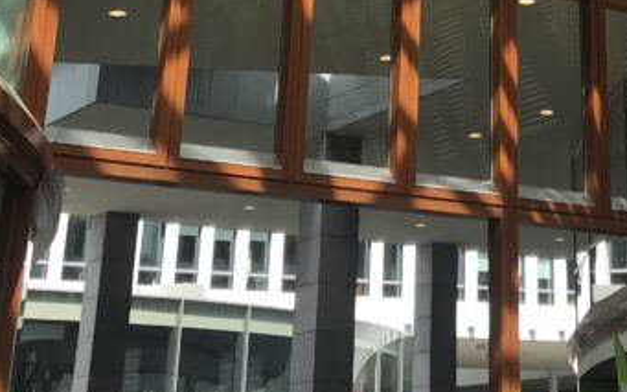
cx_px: 552
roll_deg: +1.7
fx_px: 1521
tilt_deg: +28.2
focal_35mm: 89
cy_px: -302
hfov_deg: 22.8
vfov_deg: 13.3
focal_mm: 3.99
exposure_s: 1/1041
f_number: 1.8
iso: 20
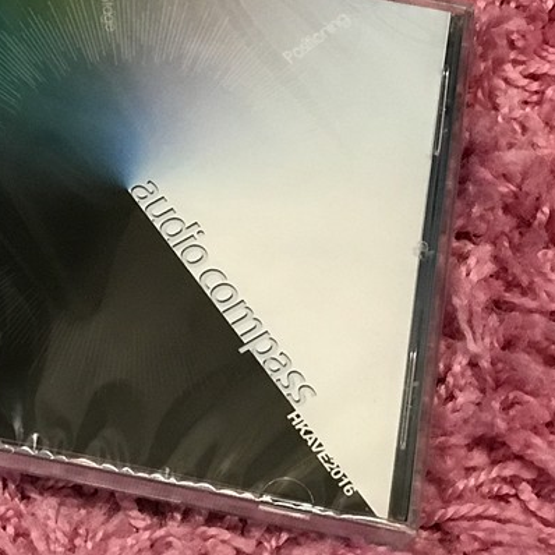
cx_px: -59
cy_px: 222
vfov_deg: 15.3
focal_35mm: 114
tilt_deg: -59.2
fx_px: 2068
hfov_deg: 14.9
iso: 640
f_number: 2.8
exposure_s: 1/50
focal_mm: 6.6
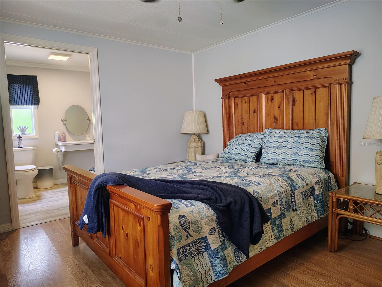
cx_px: 191
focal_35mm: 24
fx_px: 265
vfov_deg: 56.9
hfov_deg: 71.5
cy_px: 144
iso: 1038
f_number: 1.8
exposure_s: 1/60
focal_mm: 5.56
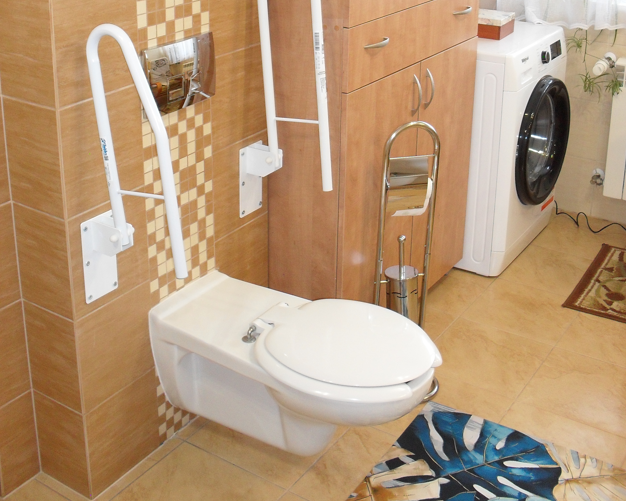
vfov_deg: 31.8
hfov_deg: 40.3
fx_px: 852
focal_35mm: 46
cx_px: 316
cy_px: 90
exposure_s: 1/45
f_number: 3.2
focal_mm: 6.3
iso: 200
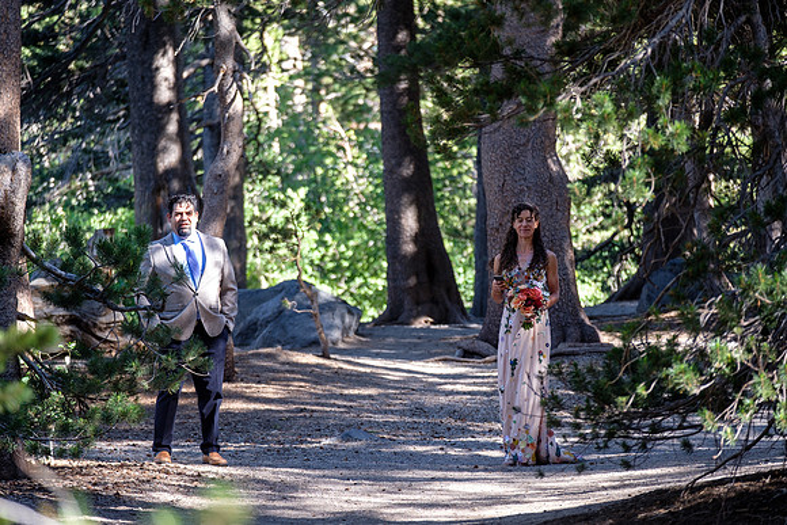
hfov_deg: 10.2
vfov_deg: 6.8
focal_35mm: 202
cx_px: 394
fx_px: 4417
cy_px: 262
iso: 200
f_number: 2.8
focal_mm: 134.4
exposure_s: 1/160
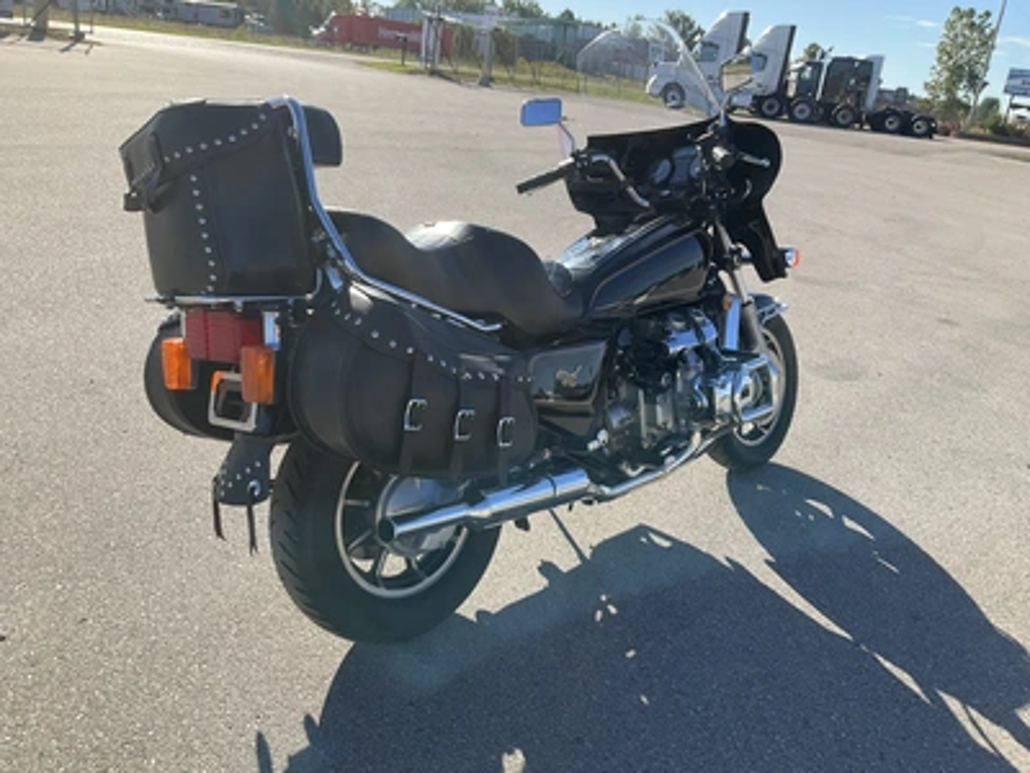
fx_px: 863
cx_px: 515
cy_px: 386
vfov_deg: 48.2
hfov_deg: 61.7
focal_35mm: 29
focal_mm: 3
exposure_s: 1/997
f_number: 1.8
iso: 25
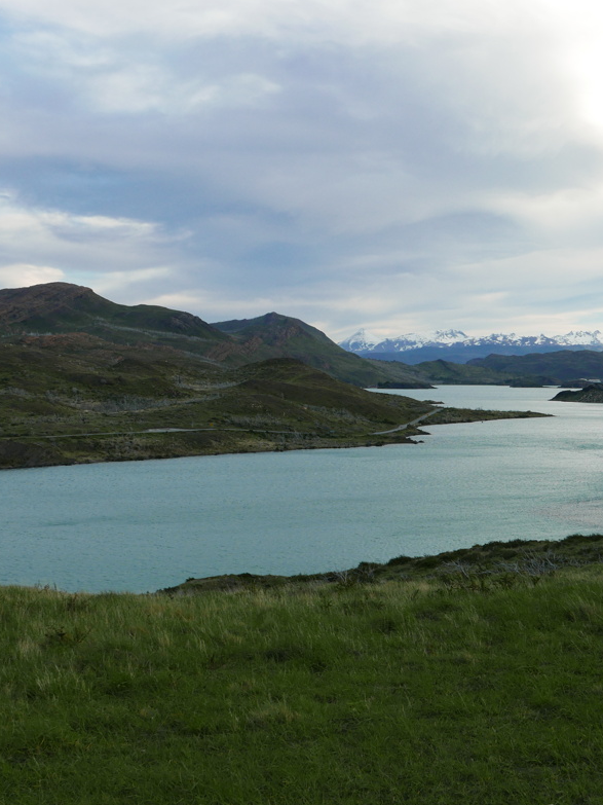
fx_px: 1162
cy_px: 409
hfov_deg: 28.5
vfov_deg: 38.2
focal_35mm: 50
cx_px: 476
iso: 200
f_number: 5.6
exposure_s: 1/250
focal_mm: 15.4
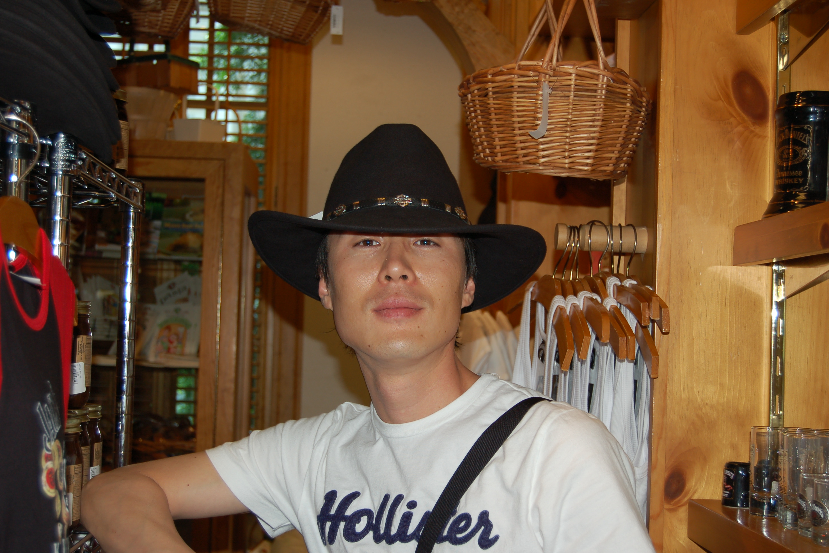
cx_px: 416
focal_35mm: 58
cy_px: 279
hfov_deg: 34.5
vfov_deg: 23.4
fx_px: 1335
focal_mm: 38
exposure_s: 1/60
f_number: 4.8
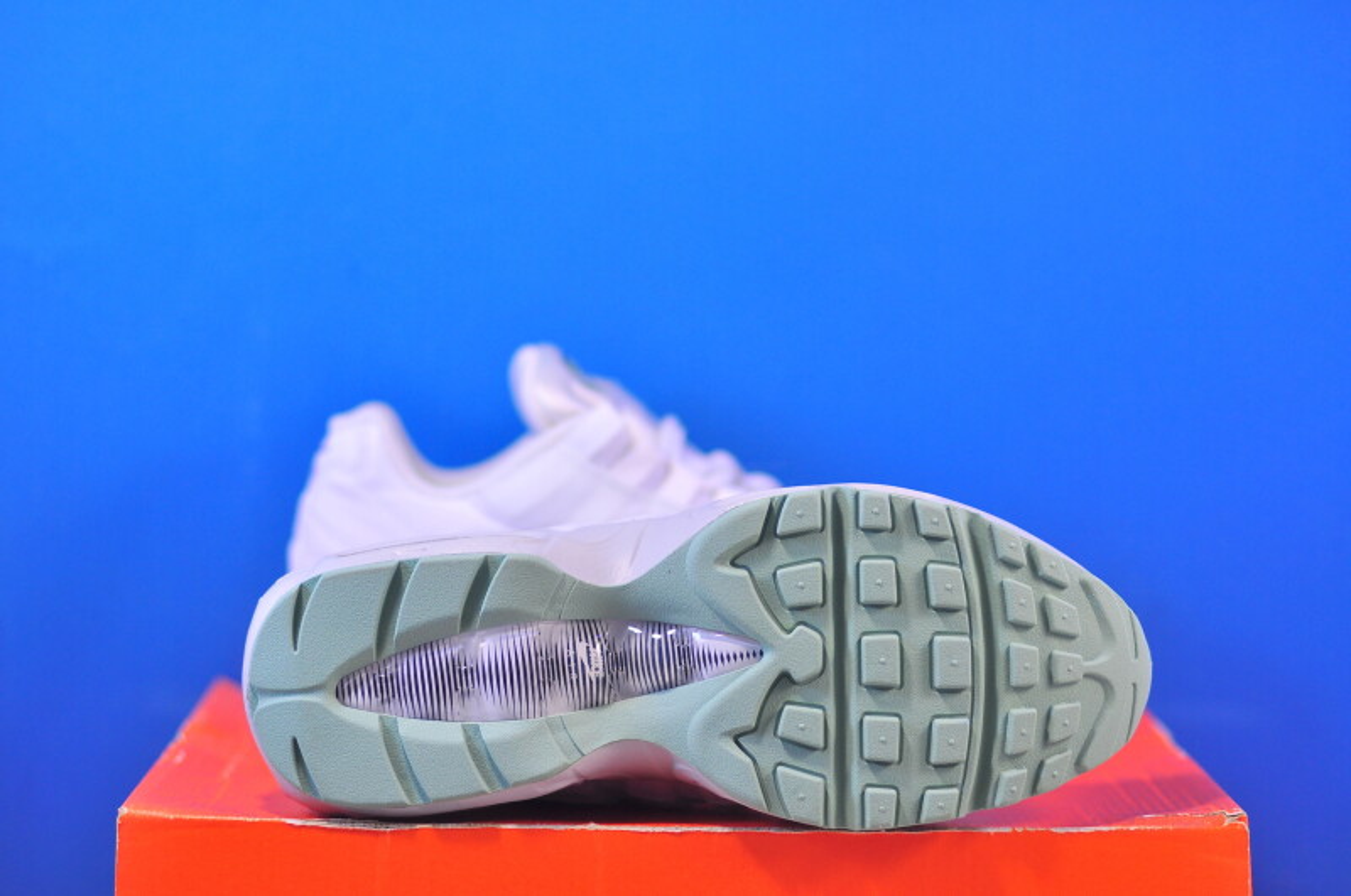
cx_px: 676
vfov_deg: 18.1
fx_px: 2811
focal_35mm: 75
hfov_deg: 27.0
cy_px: 448
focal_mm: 50
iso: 250
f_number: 2.2
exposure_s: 1/320
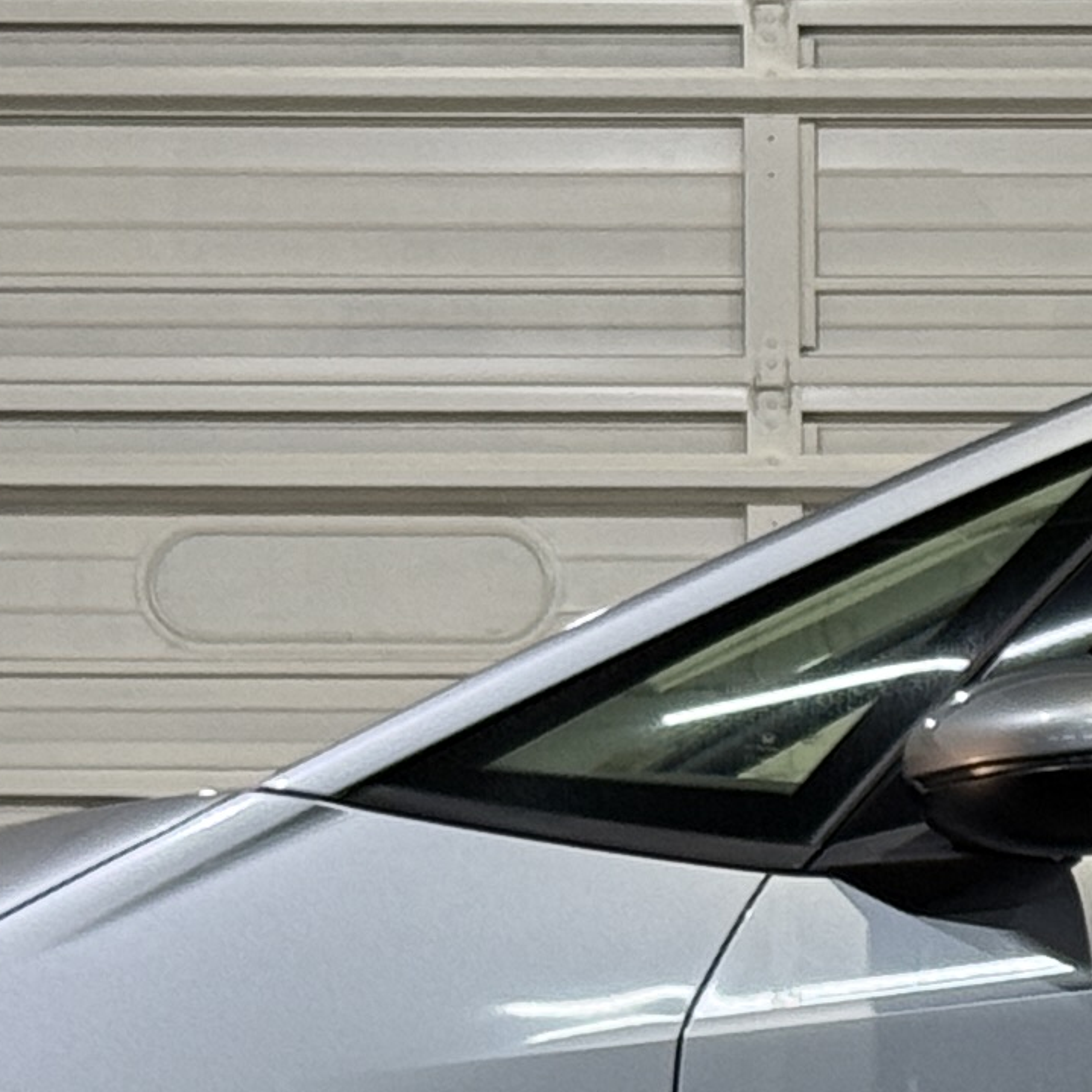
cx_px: 1751
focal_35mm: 238
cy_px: 993
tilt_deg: -0.1
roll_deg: +0.0
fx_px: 8494
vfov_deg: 7.3
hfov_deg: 7.2
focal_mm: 6.76
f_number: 1.78
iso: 80
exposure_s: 1/60
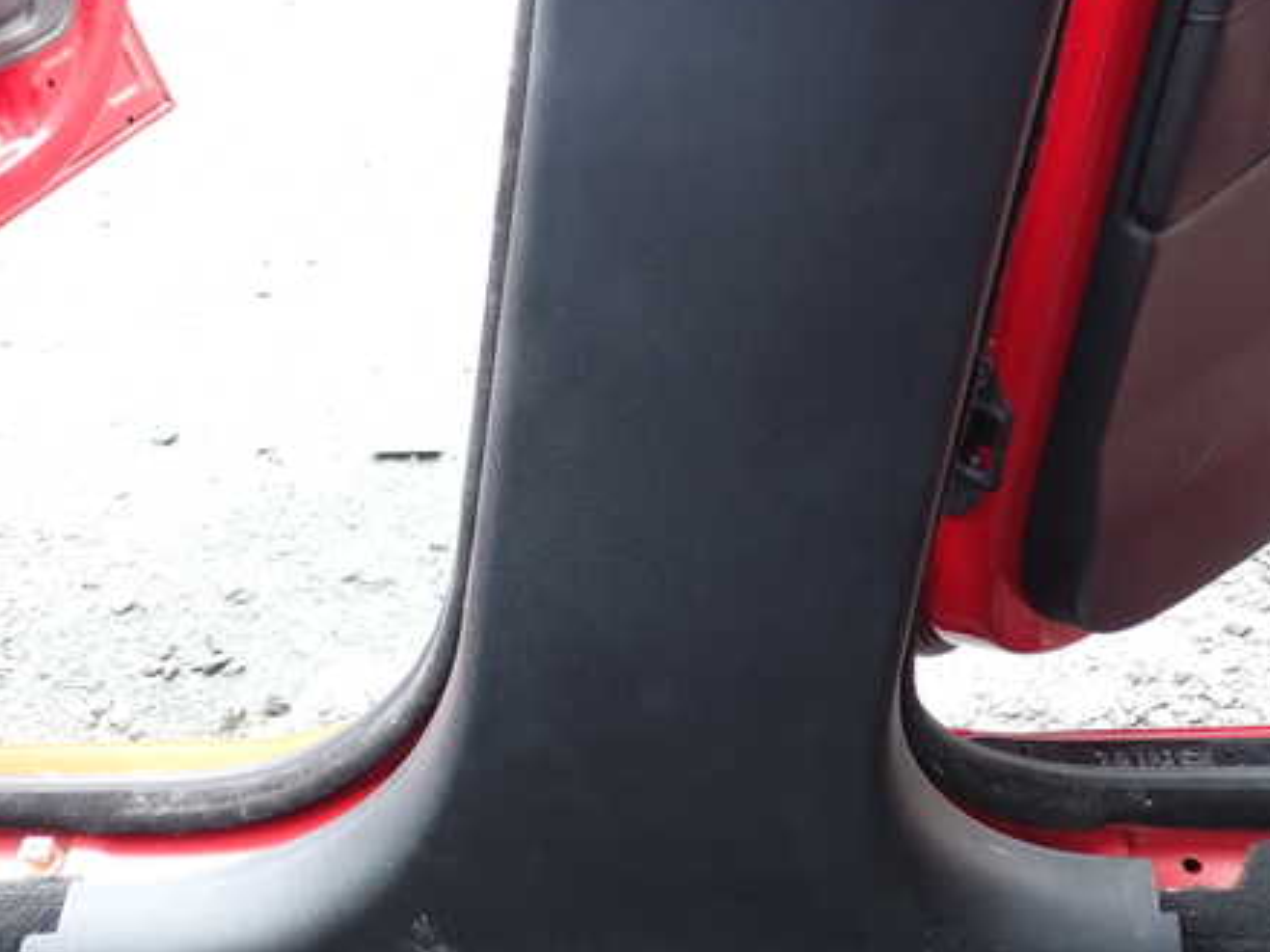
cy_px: 402
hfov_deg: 45.8
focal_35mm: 41
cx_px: 677
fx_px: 1504
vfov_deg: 35.0
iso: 200
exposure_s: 1/60
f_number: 2.3
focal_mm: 5.4
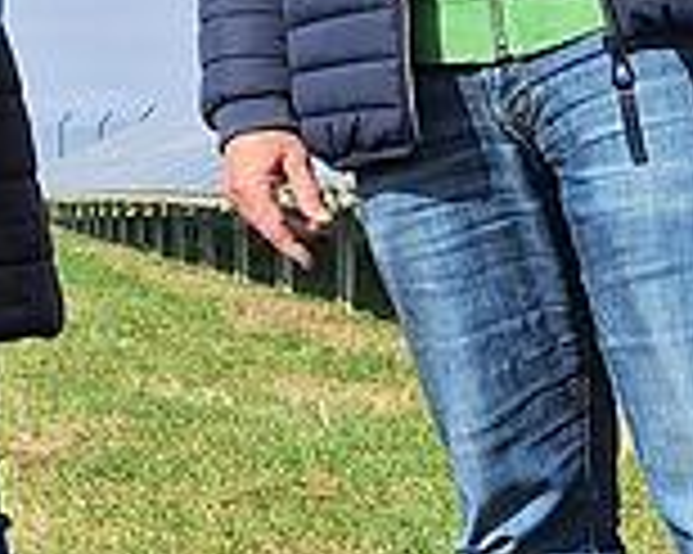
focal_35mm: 117
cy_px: 212
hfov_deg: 14.9
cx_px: -446
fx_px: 2398
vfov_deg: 13.2
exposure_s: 1/2165
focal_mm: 5.54
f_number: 1.8
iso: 40
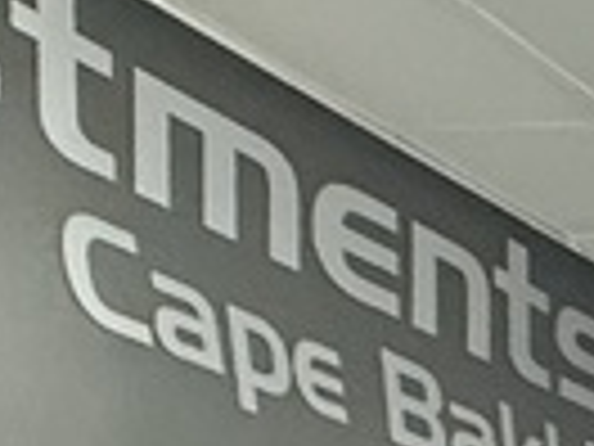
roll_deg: +0.2
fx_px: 1870
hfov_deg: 11.3
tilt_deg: -11.4
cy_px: 1397
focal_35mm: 109
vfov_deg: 9.8
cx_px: 1768
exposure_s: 1/50
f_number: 2.2
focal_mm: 2.22
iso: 250
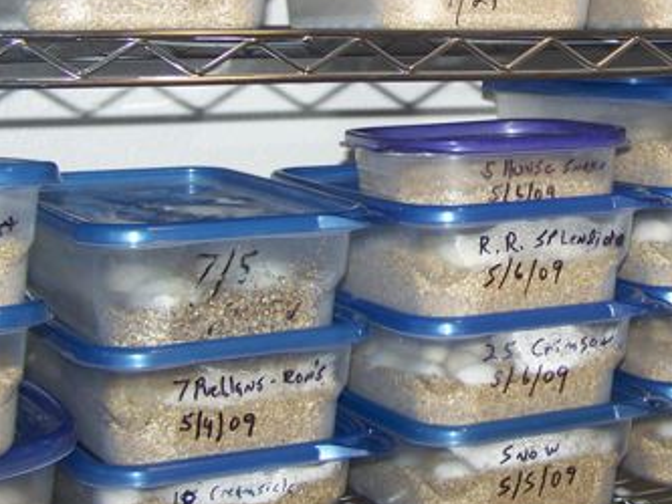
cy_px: 111
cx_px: 545
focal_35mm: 73
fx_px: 1418
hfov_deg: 26.1
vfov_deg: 20.0
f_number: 2.8
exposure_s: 1/60
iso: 80
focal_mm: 6.3
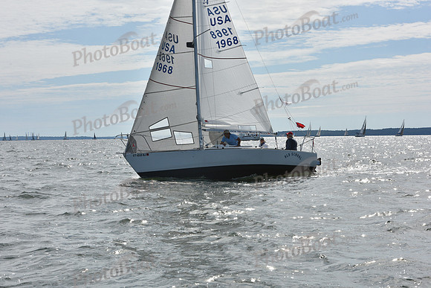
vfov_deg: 18.2
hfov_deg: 27.0
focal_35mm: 75
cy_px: 144
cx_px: 216
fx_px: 898
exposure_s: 1/1000
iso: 320
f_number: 13
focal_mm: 75
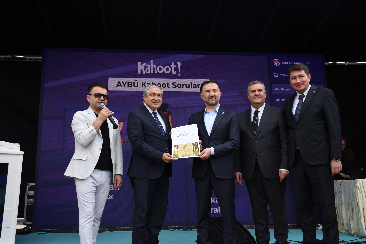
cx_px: 183
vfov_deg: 34.2
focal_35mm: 39
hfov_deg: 49.6
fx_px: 396
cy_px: 122
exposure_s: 1/250
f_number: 5.6
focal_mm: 26
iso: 100
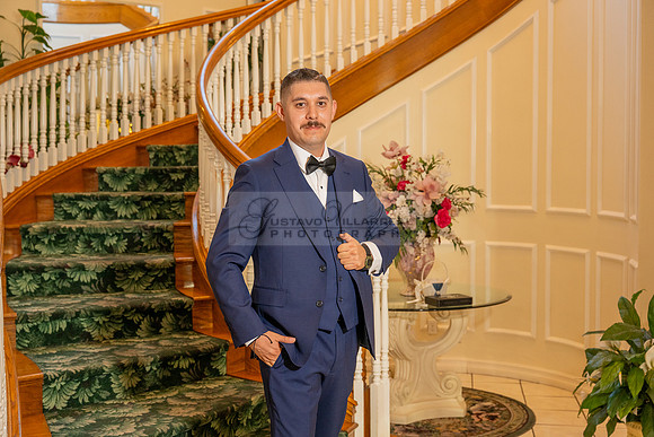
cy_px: 218
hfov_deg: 41.9
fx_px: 854
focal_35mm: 47
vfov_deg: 28.7
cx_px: 327
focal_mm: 47
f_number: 4.5
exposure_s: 1/125
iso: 1000
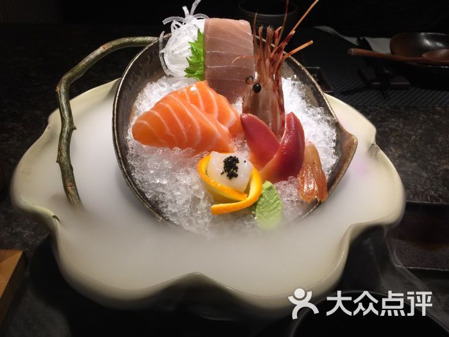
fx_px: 376
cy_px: 168
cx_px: 224
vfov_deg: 48.2
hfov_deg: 61.7
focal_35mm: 29
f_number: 2.2
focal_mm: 4.15
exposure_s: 1/17
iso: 40
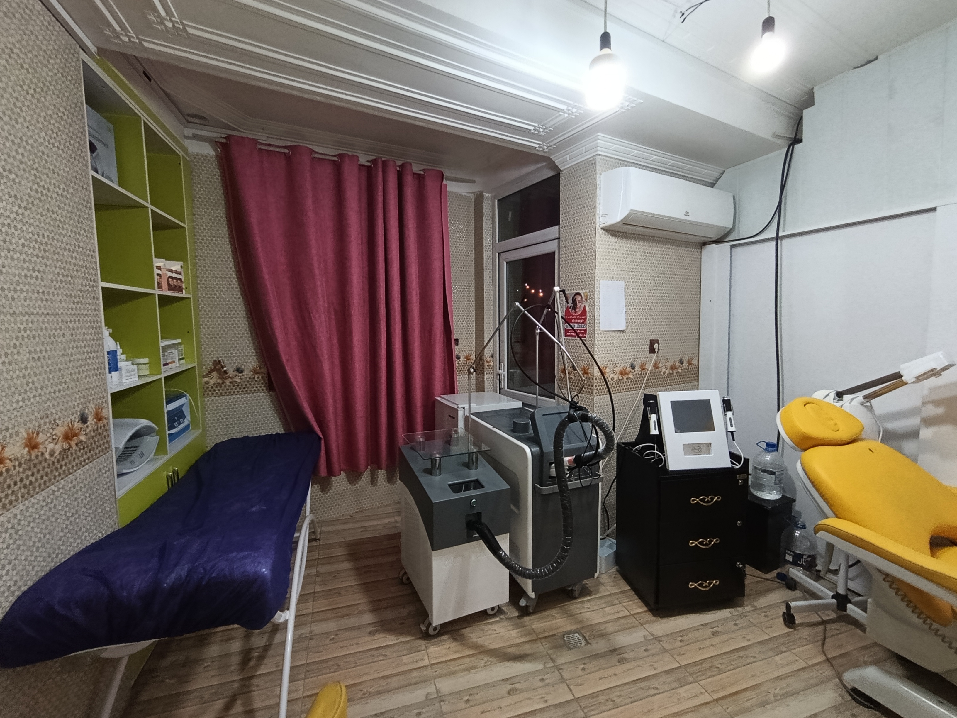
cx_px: 478
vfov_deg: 78.1
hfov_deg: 94.5
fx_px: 442
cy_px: 359
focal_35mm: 16
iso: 326
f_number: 2.2
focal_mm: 1.65
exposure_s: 1/50
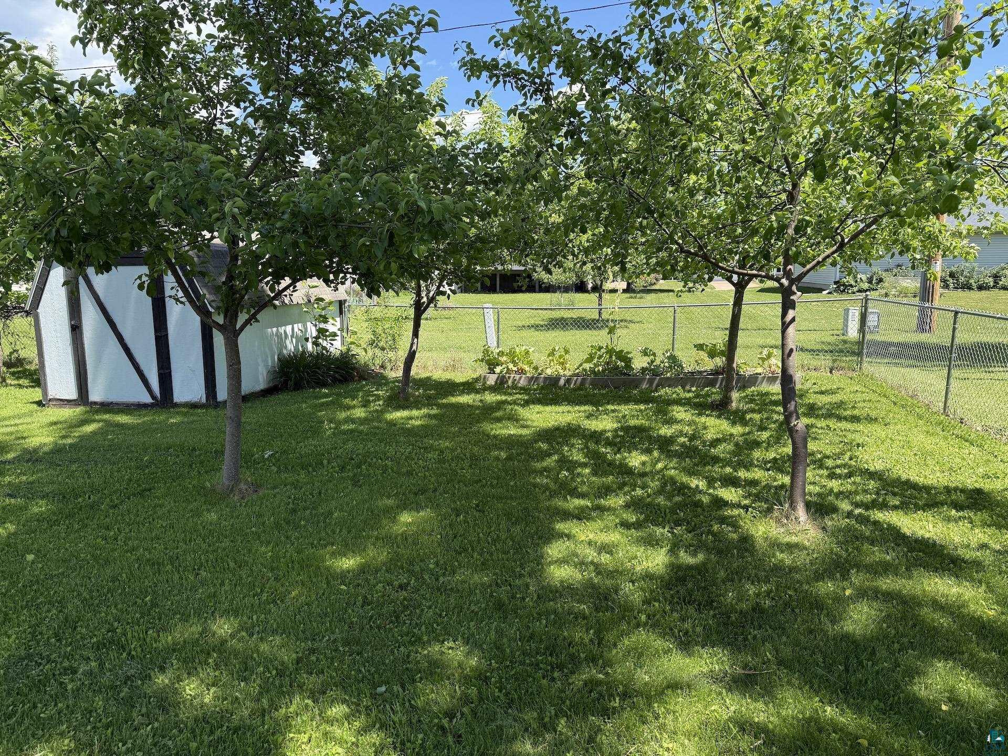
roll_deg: +0.5
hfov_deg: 71.6
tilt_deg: -8.6
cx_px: 504
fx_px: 699
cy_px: 378
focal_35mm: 24
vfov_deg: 56.8
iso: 80
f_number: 1.78
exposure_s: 1/1949
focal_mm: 6.76
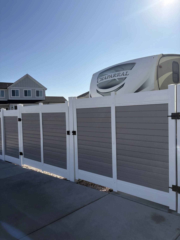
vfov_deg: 67.3
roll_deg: +0.8
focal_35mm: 26
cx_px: 90
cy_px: 120
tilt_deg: -2.0
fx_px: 180
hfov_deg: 53.1
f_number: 1.6
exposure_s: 1/6993
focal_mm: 5.96
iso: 64
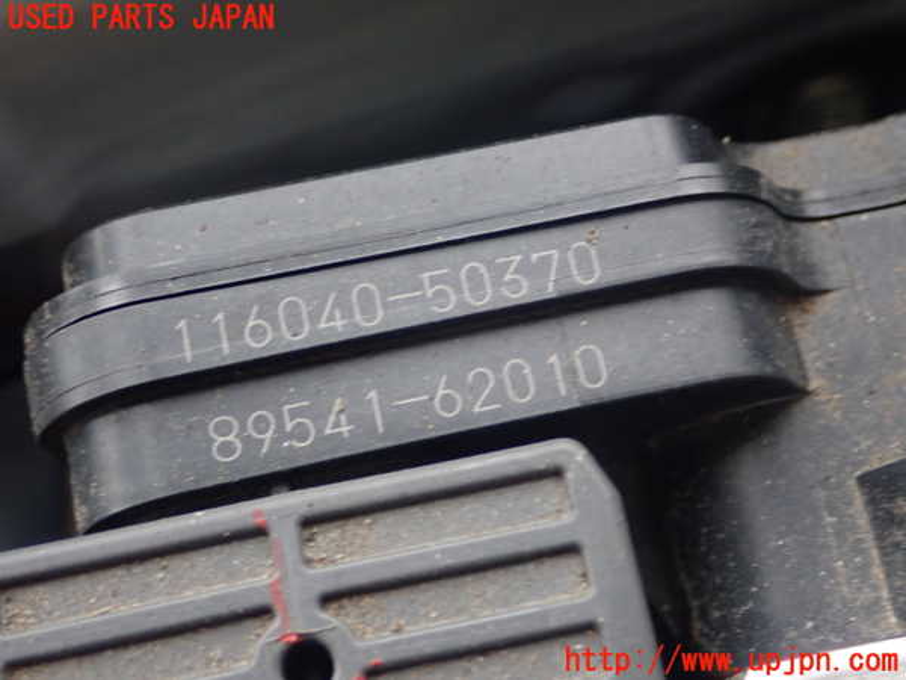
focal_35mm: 53
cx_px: 453
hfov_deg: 36.2
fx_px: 1387
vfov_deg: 27.5
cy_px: 340
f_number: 3.4
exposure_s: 1/50
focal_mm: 9.61
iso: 500
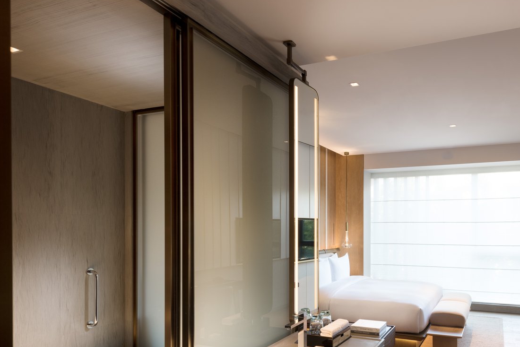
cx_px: 358
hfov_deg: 67.0
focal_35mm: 26
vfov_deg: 48.8
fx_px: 376
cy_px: 231
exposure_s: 1/5
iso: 200
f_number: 10
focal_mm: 16
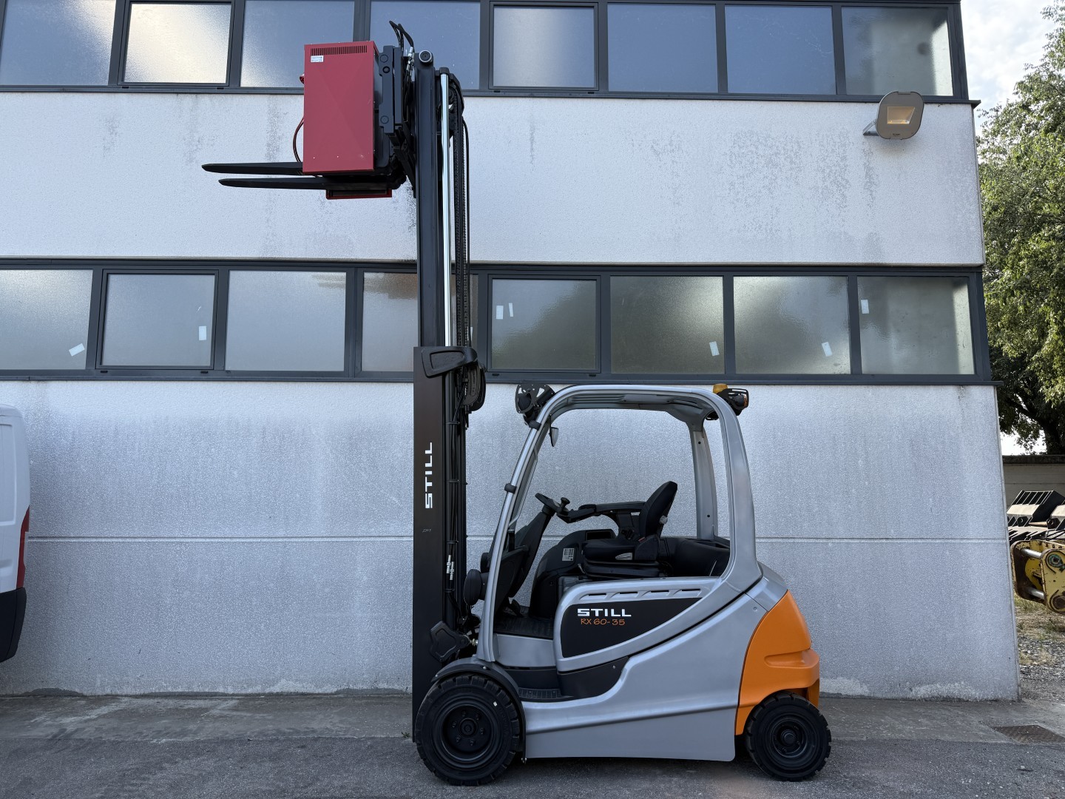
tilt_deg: +7.7
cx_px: 532
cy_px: 400
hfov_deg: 71.6
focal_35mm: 24
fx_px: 738
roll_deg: +0.0
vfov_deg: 56.8
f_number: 1.78
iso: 80
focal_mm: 6.76
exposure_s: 1/1106
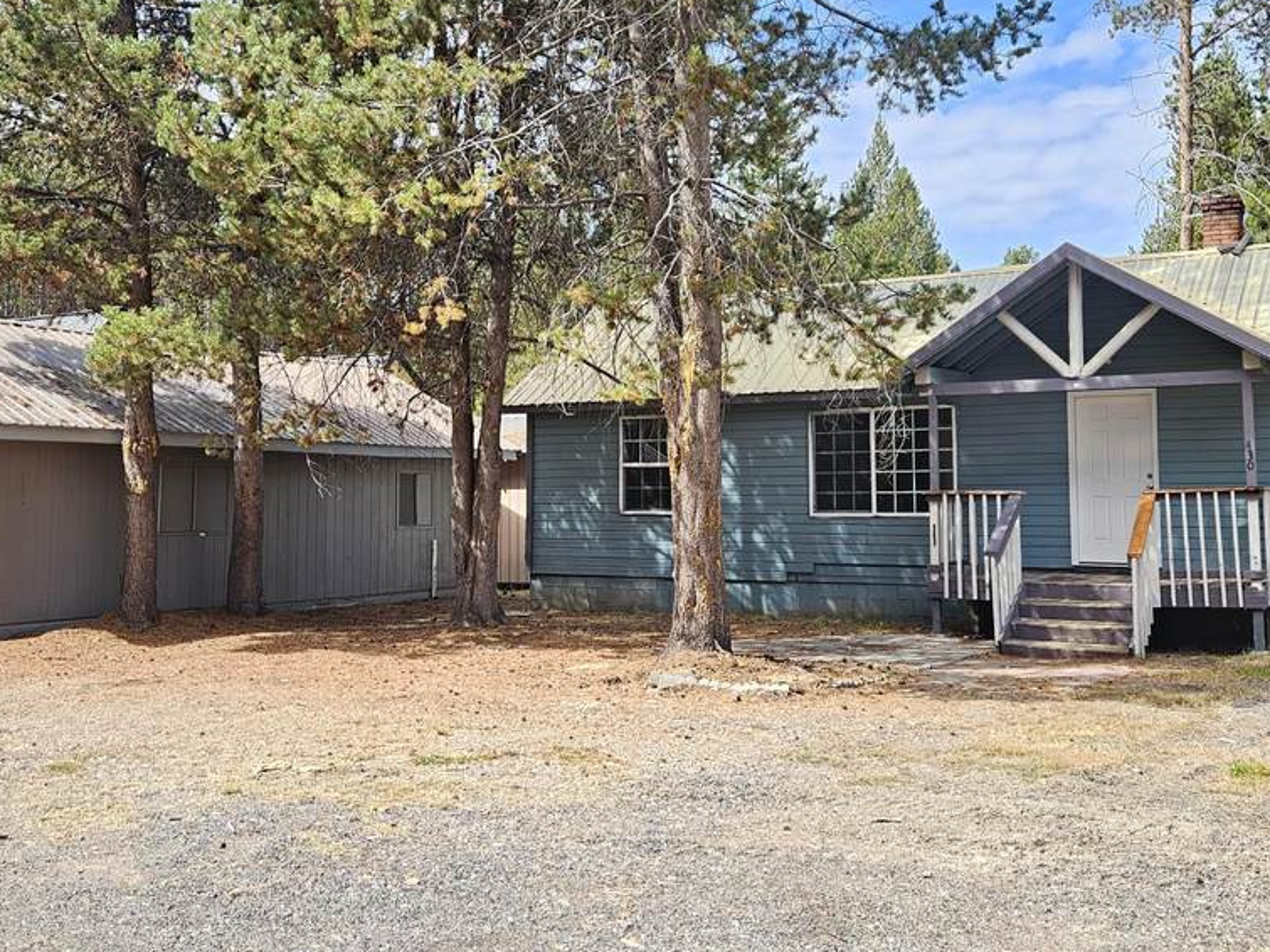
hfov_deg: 47.9
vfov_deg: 36.7
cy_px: 405
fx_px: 1431
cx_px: 614
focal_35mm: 39
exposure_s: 1/313
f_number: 1.8
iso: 25
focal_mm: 5.4
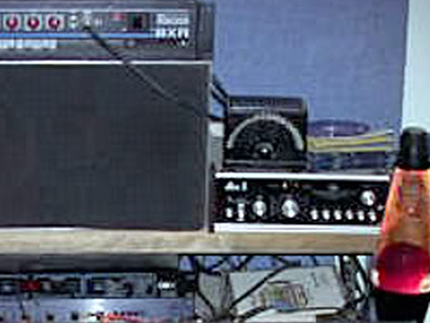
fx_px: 1516
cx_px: 109
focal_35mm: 122
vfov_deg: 12.0
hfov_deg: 16.1
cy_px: 359
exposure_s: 1/60.1
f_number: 2.8
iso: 149
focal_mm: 5.8
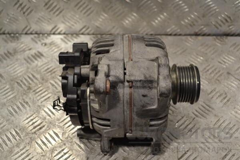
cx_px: 120
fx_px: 290
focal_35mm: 44
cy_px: 80
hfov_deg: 45.0
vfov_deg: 30.8
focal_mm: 29
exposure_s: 1/125
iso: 400
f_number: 5.6
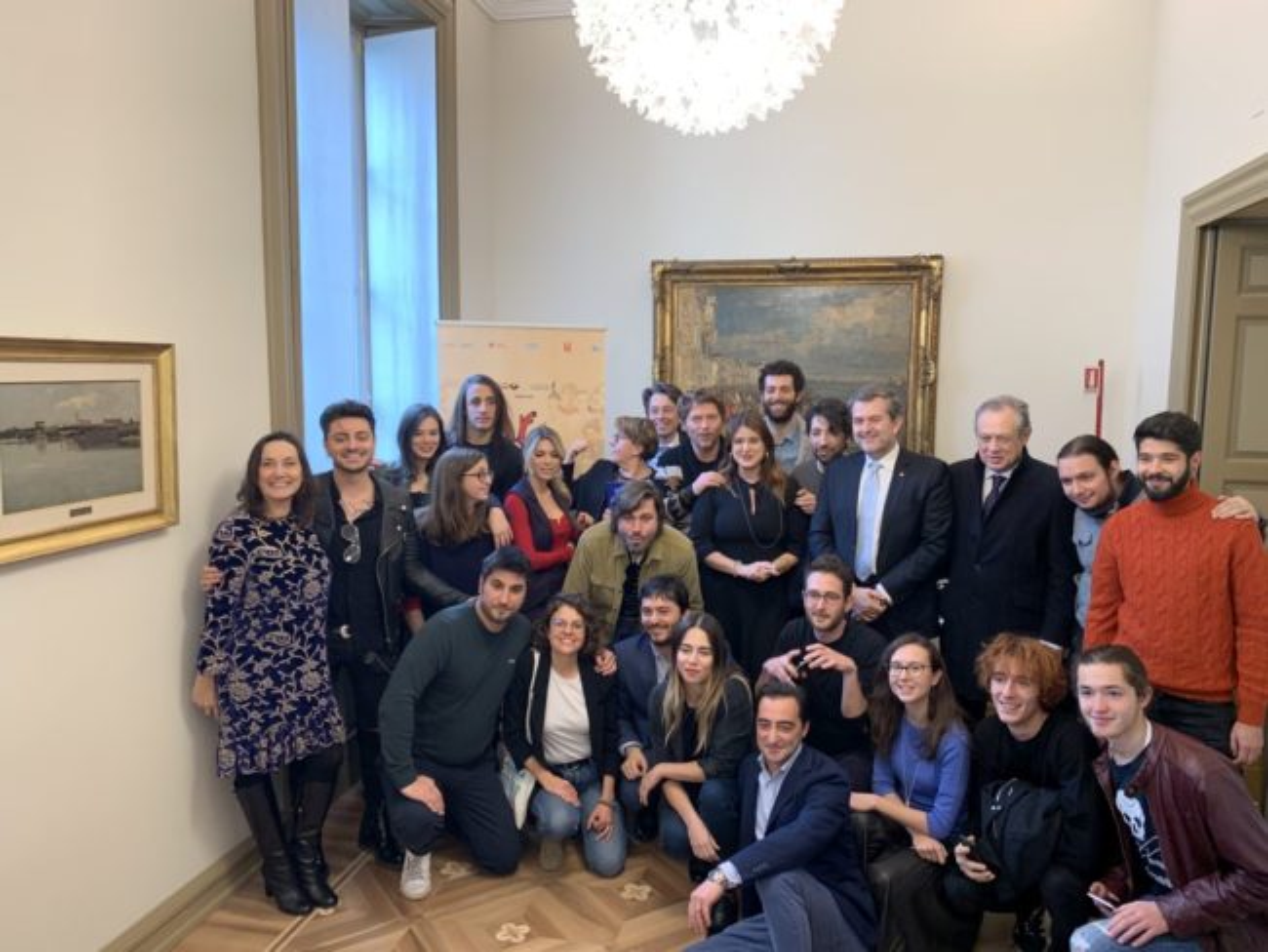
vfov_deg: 53.1
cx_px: 634
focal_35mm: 26
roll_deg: -2.0
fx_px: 953
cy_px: 476
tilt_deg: -5.9
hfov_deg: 67.3
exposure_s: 1/50
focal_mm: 4.25
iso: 80
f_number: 1.8
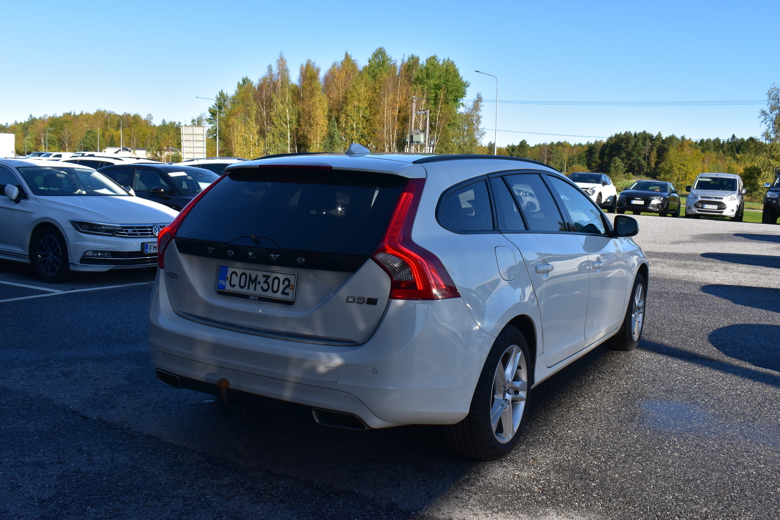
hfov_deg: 57.2
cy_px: 260
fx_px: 715
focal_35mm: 33
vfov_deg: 40.0
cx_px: 390
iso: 400
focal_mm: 22
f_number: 11
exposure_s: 1/350
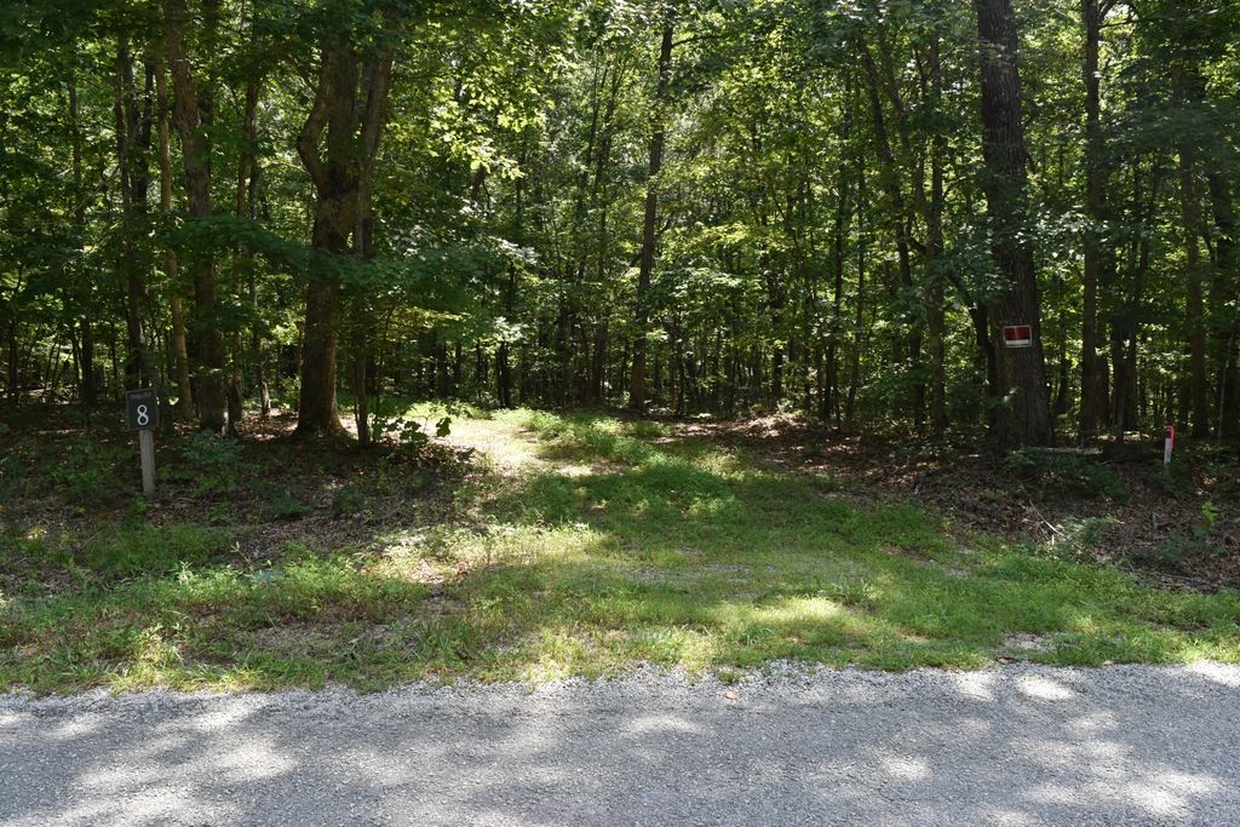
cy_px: 414
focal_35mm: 30
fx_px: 1033
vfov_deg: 43.6
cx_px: 620
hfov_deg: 61.9
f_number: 7.1
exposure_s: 1/200
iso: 400
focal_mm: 20
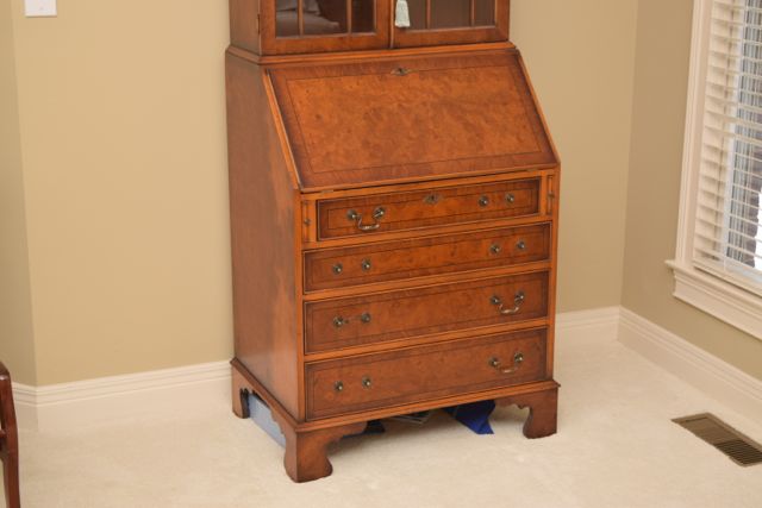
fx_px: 1334
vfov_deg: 21.6
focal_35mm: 63
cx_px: 381
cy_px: 254
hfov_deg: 31.9
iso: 400
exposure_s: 1/125
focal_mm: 42
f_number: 5
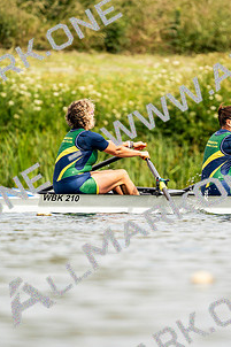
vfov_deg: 1.8
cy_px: 150
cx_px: 242
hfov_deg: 1.2
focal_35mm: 1153
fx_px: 11110
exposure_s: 1/2000
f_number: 6.3
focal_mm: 600
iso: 400
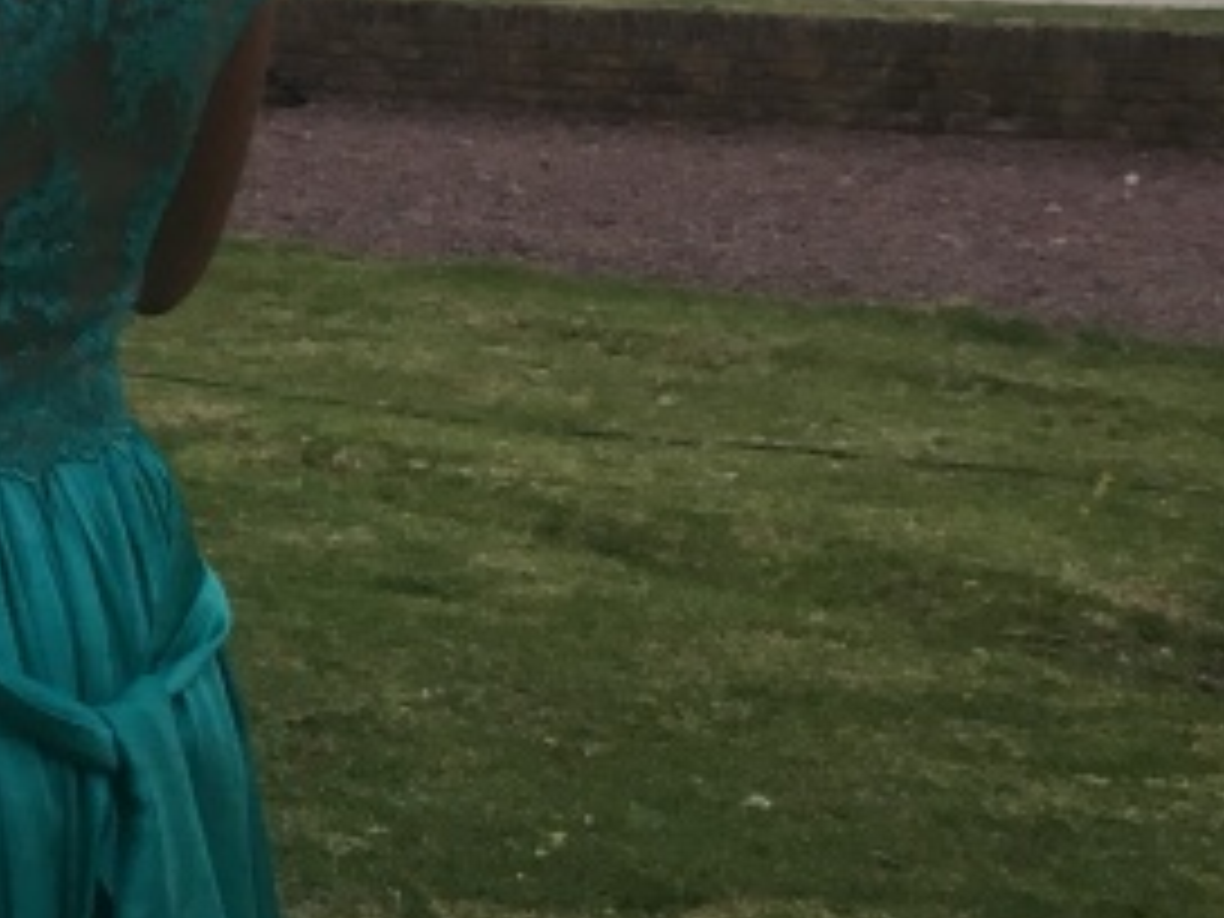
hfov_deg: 15.7
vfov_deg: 13.6
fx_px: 3854
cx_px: -918
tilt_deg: -6.2
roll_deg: +0.4
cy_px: 292
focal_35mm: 109
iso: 25
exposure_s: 1/33
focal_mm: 4.15
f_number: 2.2
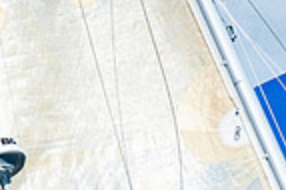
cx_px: 264
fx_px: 10014
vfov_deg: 1.1
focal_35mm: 1262
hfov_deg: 1.6
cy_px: 328
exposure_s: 1/2000
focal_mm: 300
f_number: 5
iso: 250
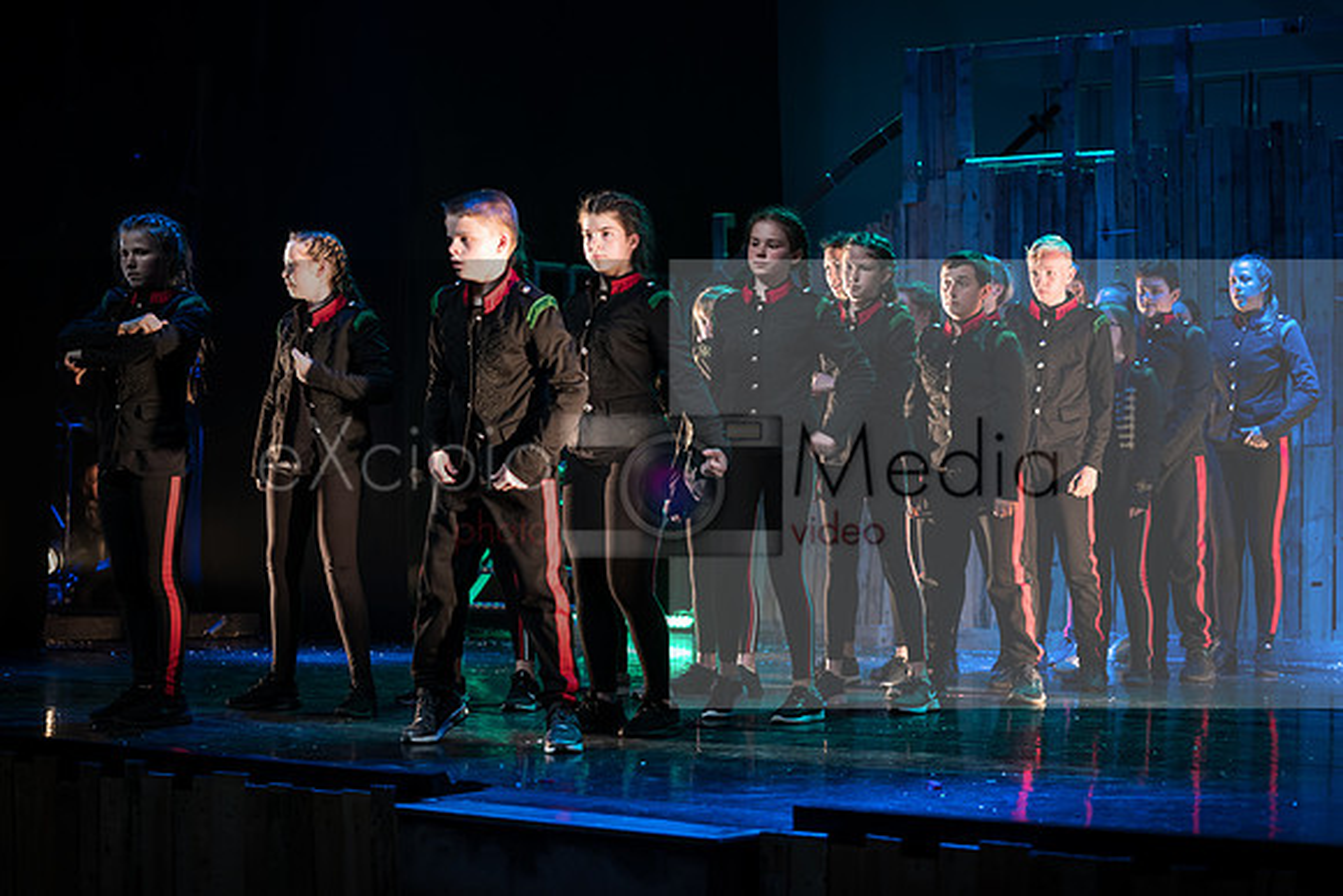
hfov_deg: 27.2
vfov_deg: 18.3
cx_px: 653
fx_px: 2778
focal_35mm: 74
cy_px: 470
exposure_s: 1/80
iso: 1250
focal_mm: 70
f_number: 2.8
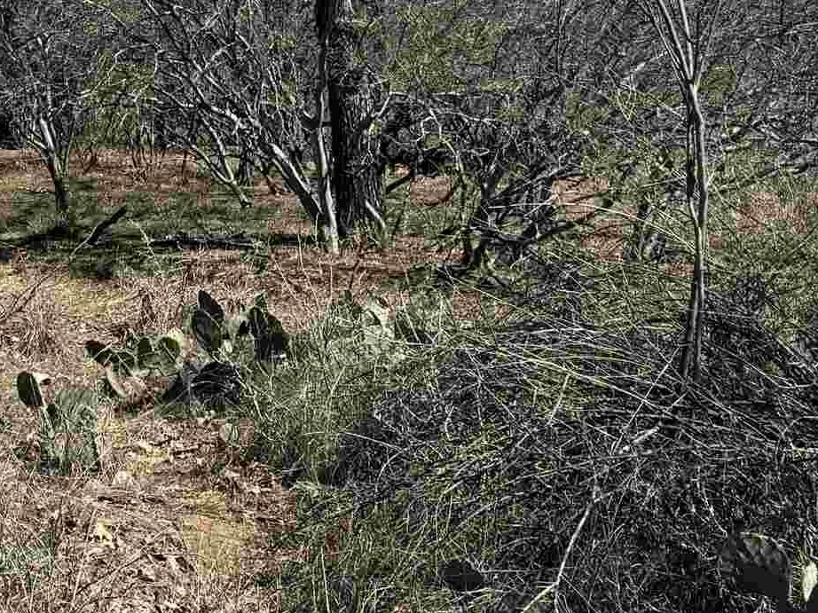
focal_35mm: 80
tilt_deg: -7.5
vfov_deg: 18.2
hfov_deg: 22.1
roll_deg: +2.6
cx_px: -229
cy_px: 106
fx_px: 1890
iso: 80
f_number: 1.78
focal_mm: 6.76
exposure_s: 1/3802
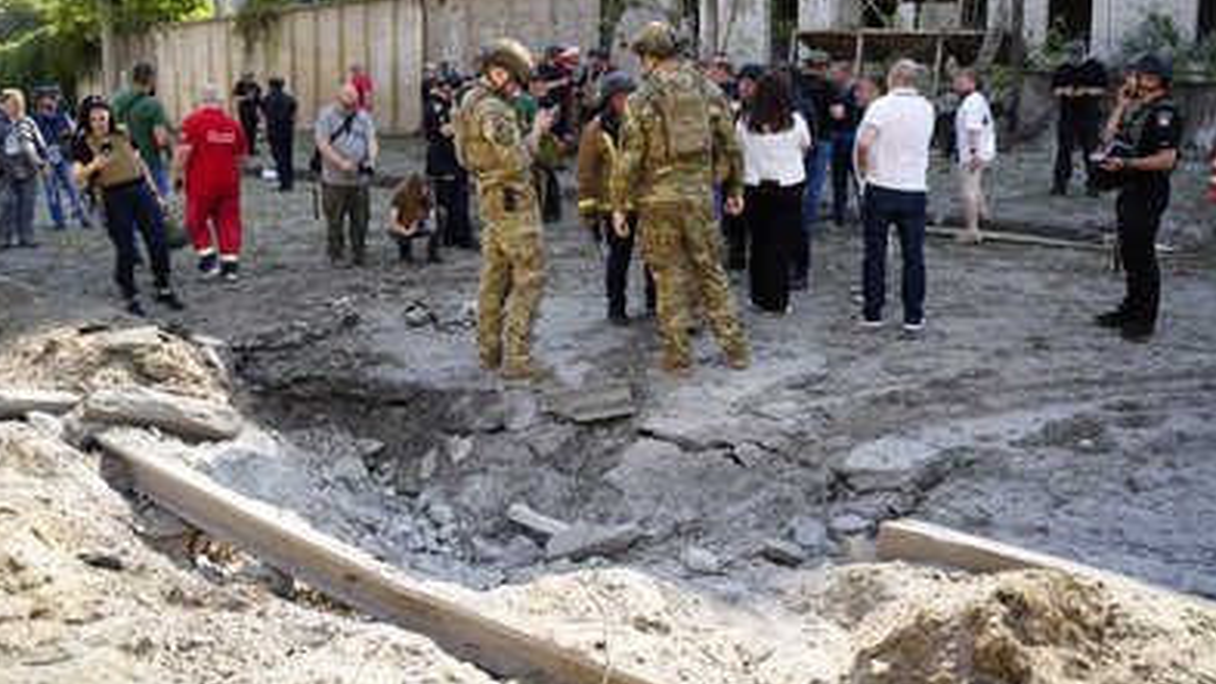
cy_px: 285
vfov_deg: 36.6
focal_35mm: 32
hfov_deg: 61.0
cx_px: 603
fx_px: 1032
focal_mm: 30
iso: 100
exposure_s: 1/100
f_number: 6.3
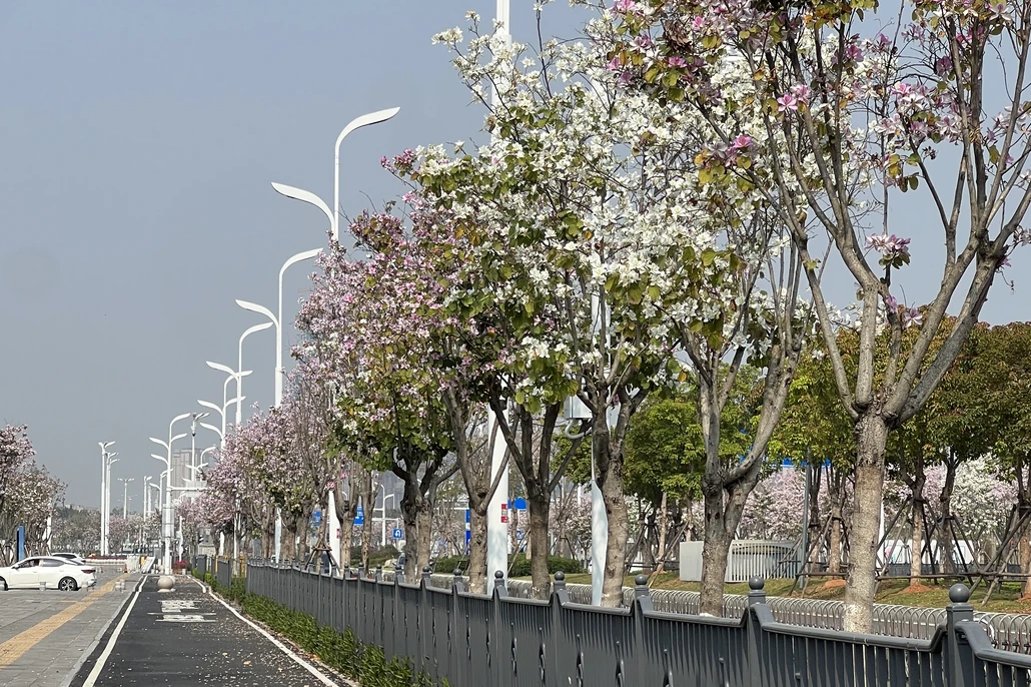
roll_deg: +0.6
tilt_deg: +6.0
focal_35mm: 112
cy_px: 335
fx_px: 3206
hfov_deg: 18.3
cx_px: 517
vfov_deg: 12.2
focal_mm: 9
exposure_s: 1/911
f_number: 2.8
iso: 32
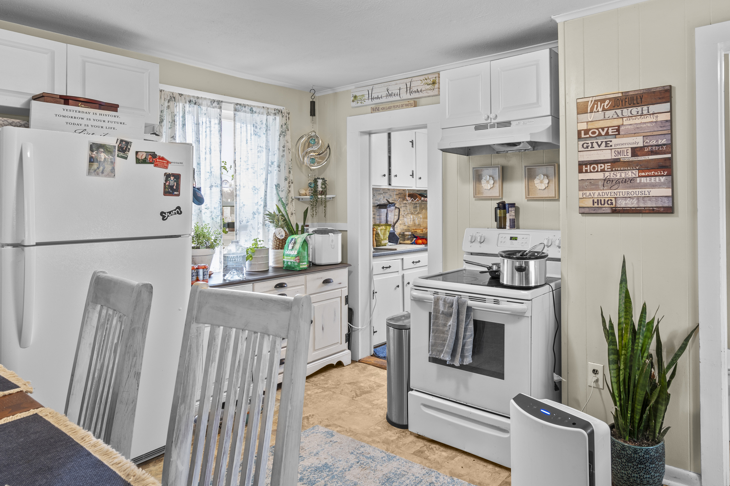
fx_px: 446
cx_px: 447
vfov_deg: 56.9
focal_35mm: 22
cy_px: 202
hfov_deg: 77.4
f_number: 9
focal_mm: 16
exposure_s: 3.2
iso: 200
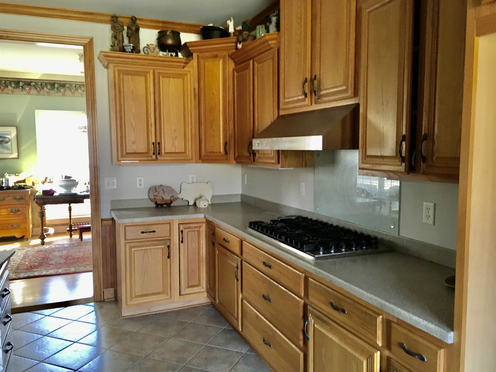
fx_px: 416
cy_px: 186
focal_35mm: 29
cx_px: 248
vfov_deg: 48.2
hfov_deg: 61.7
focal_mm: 4.15
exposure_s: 1/17
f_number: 2.2
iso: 200
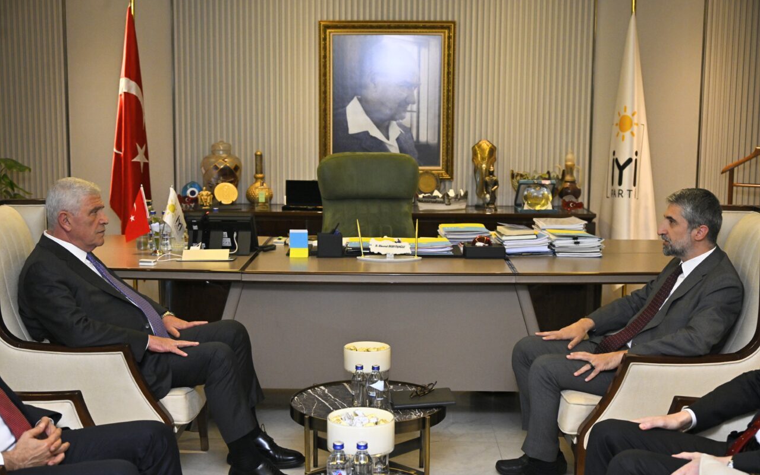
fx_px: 1015
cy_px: 244
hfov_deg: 41.1
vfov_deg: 26.3
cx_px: 380
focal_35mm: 49
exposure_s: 1/200
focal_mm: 48
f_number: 5.6
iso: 1250
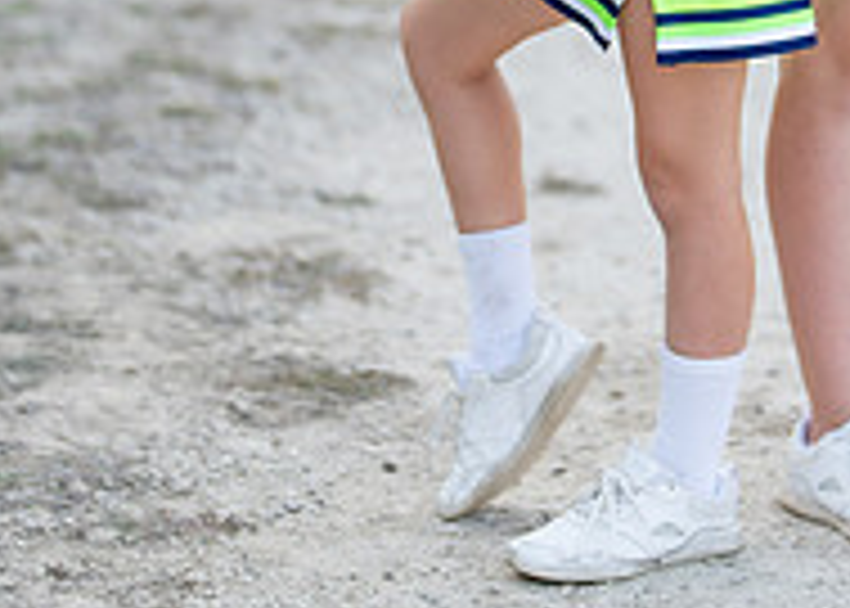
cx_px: 792
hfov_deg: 10.9
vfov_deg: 7.7
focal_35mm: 184
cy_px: -242
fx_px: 4442
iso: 100
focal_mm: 50
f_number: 1.2
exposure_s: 1/800
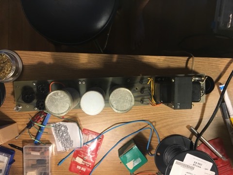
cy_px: 88
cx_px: 116
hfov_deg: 61.7
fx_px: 195
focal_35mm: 29
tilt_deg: -86.9
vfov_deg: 48.2
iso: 40
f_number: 2.2
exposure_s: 1/30
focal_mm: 4.15
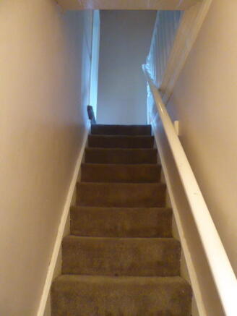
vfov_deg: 69.4
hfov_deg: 54.9
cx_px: 118
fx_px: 228
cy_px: 158
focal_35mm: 25
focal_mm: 4.3
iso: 1600
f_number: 3.3
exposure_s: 1/25
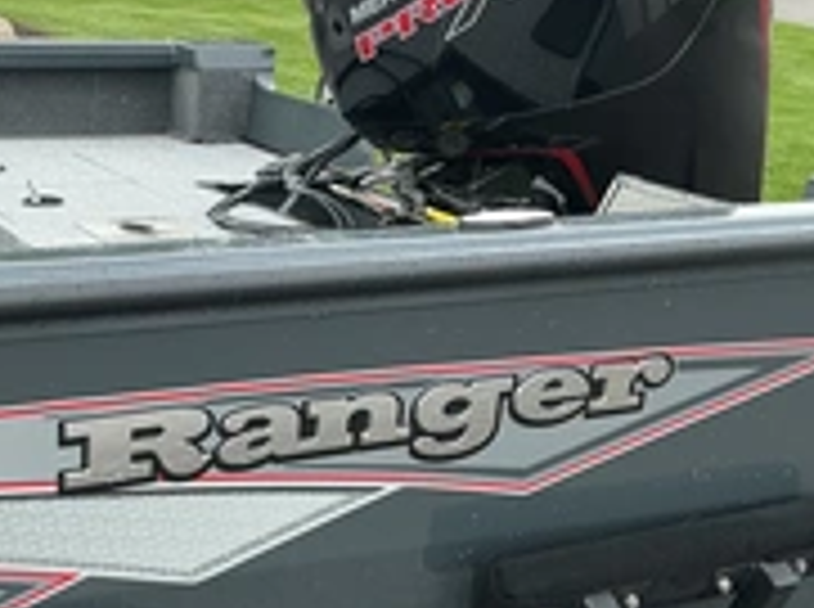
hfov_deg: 31.2
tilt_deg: -16.8
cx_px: 319
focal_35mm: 62
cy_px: 302
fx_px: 1455
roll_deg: +0.3
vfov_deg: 23.6
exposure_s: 1/122
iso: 40
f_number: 1.8
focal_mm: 3
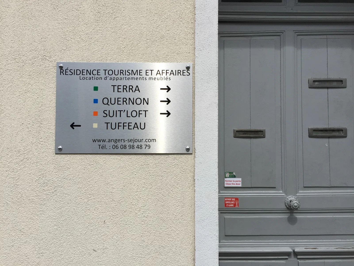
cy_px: 133
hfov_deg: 61.7
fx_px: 297
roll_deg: -1.7
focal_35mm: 29
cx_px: 177
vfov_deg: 48.2
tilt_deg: +3.0
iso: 32
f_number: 2.2
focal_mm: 4.15
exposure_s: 1/1883
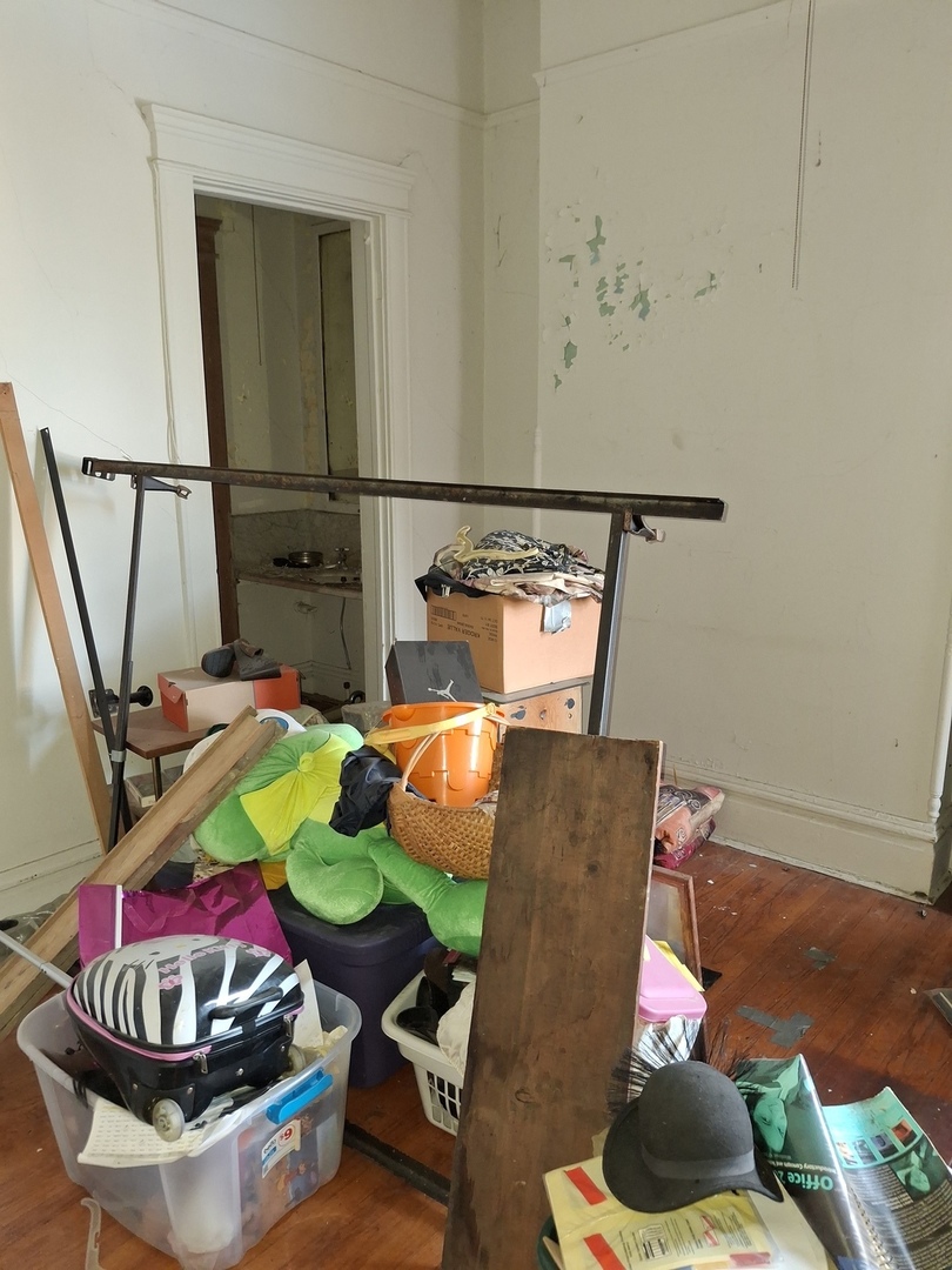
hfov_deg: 54.9
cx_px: 476
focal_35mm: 25
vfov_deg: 69.4
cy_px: 635
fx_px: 917
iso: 250
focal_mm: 4.69
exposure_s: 1/30
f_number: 1.8
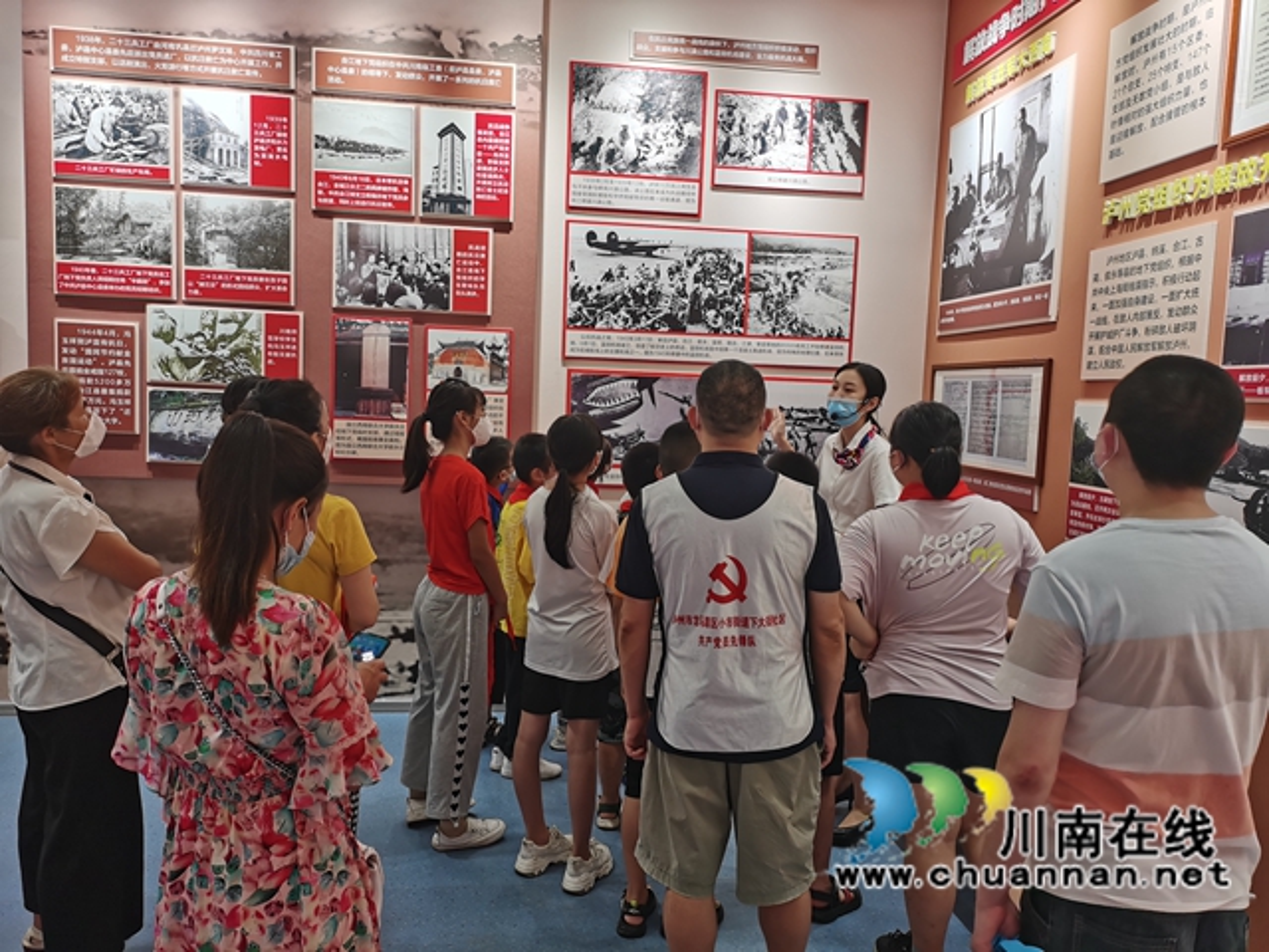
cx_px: 634
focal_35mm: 27
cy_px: 476
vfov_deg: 51.4
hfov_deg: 65.3
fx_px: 990
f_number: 1.8
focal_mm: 5.58
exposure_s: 1/99.9
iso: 64
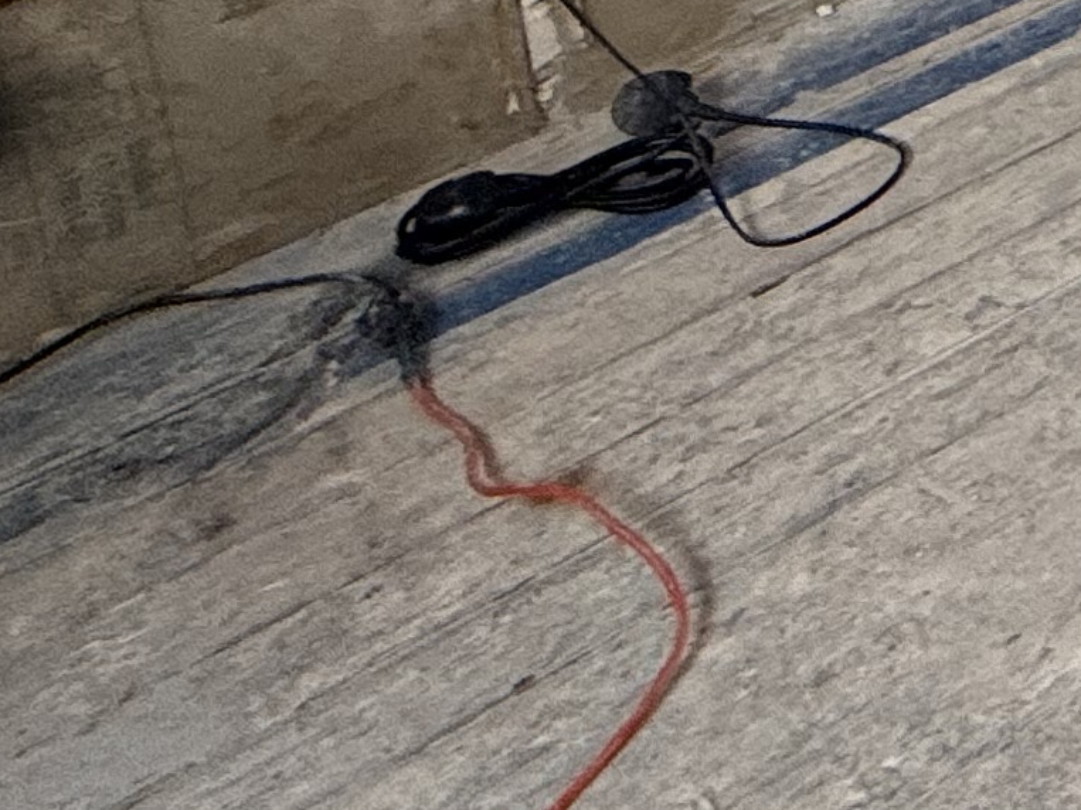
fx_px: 2311
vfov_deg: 14.4
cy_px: -1041
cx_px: 2662
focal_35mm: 74
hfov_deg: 14.7
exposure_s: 1/99
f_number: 2.2
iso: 50
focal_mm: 2.22
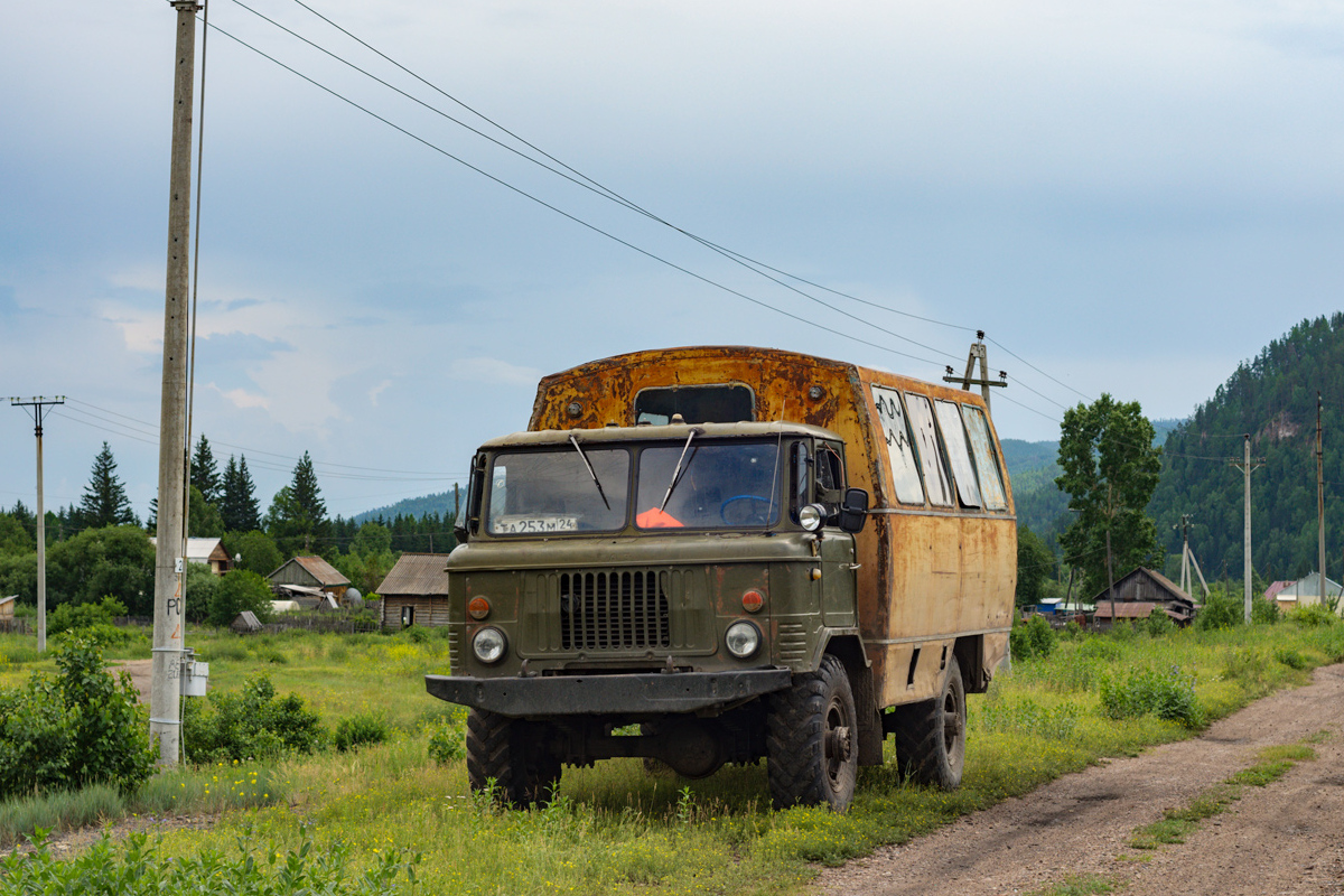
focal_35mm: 75
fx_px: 2800
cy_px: 448
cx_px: 672
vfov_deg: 18.2
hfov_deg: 27.0
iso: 200
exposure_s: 1/500
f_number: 7.1
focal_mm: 50
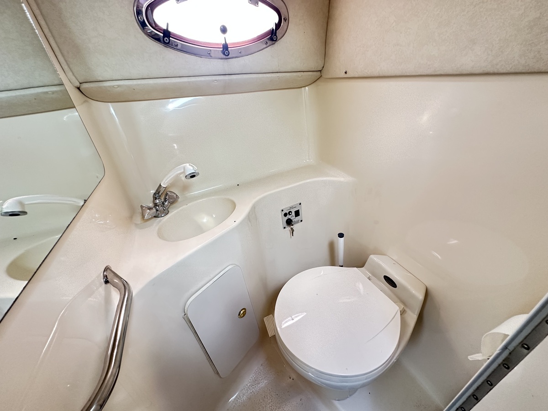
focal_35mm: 14
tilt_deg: -28.7
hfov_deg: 102.1
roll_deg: +2.8
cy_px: 206
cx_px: 274
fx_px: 222
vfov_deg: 85.7
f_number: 2.2
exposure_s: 1/60
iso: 320
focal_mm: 2.22
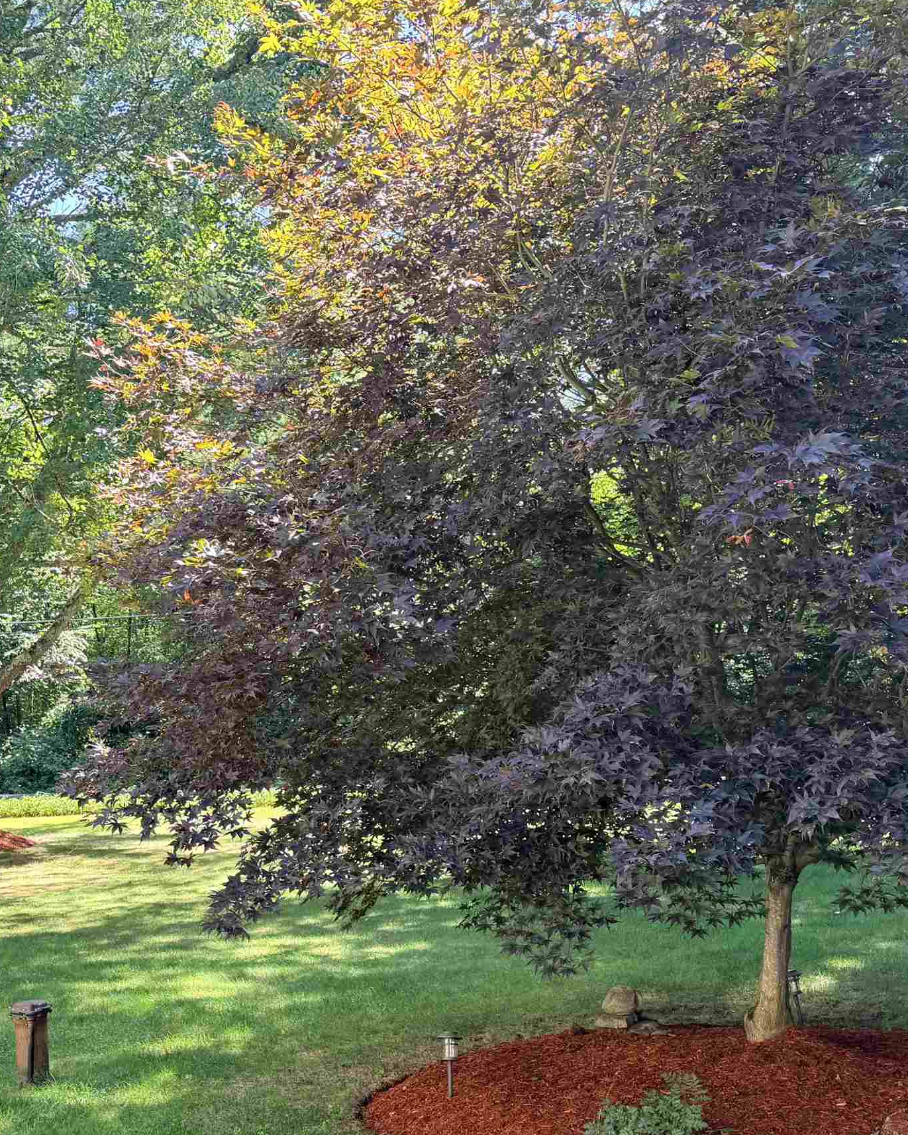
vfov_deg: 43.5
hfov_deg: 35.1
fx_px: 1410
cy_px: 706
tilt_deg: +1.5
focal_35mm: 42
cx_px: 256
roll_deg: +2.3
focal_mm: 6.76
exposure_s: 1/295
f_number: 1.78
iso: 80
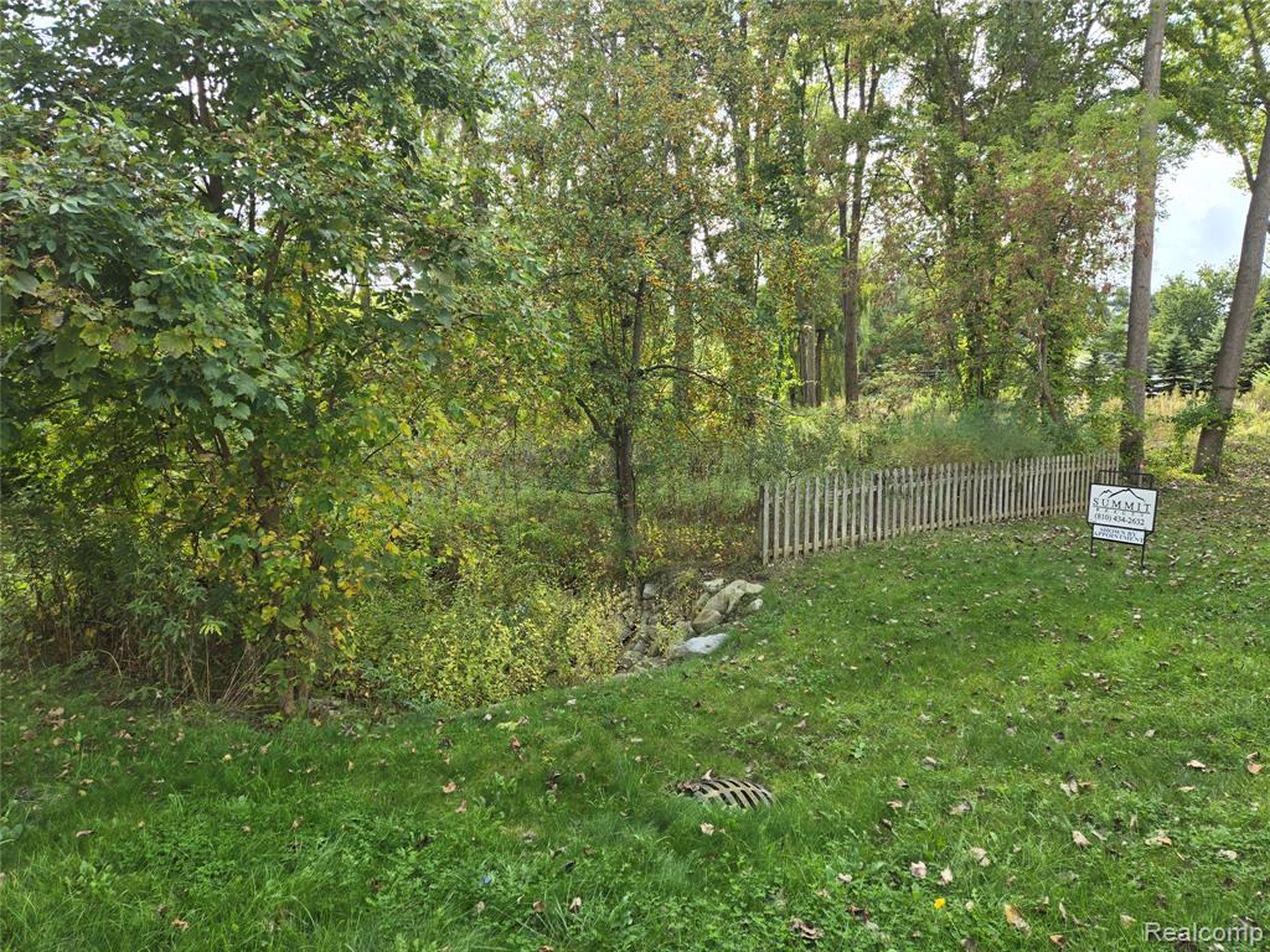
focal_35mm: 23
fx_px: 844
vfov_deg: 58.9
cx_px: 635
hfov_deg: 73.9
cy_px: 476
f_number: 1.8
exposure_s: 1/324
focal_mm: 5.4
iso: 25
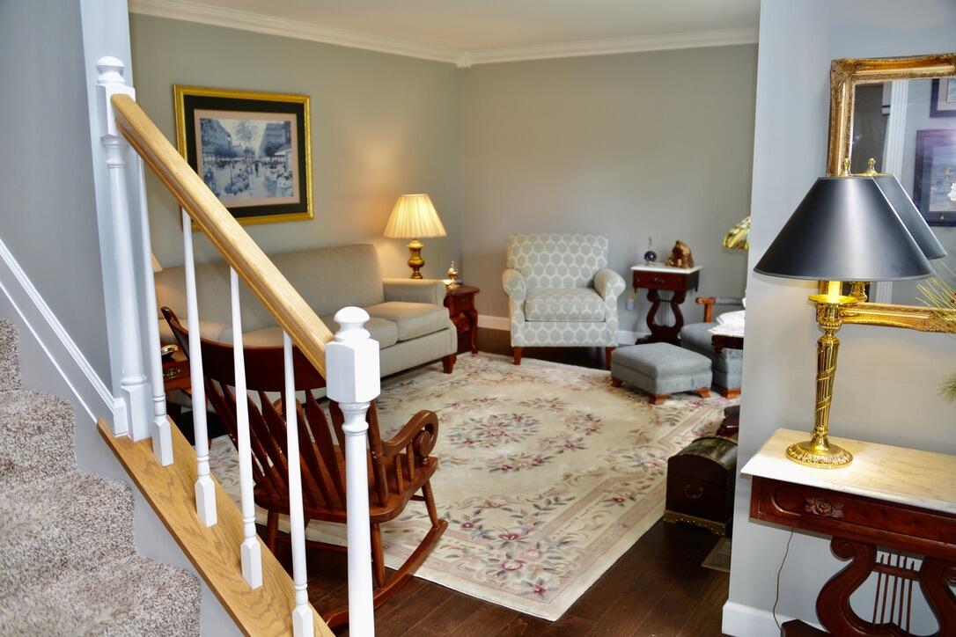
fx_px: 850
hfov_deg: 58.7
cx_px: 478
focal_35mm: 32
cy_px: 318
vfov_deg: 41.1
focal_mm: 32
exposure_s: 1/100
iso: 400
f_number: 4
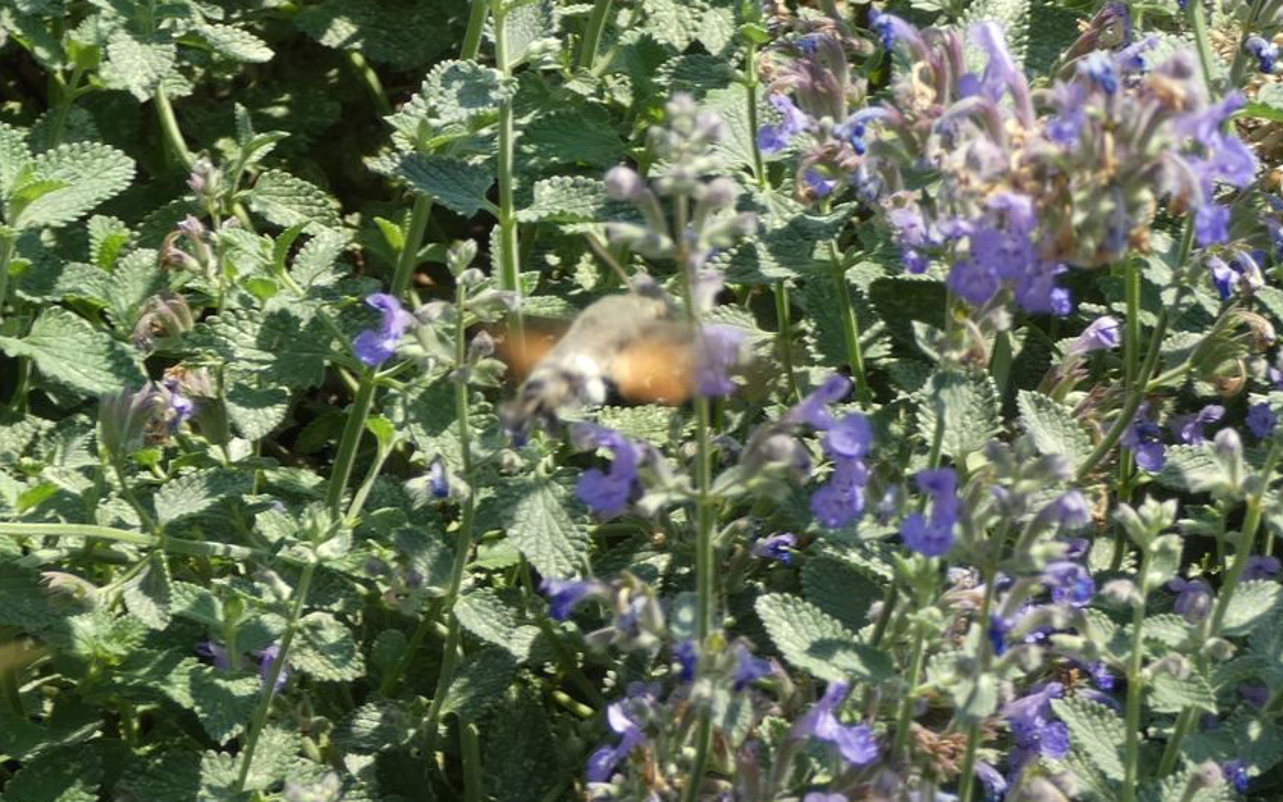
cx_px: 648
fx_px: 3042
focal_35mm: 87
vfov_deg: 15.0
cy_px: 357
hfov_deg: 23.8
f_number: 4.5
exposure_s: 1/125
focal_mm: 14.5
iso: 80
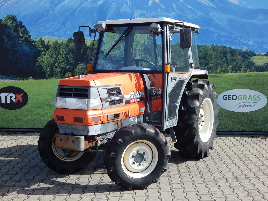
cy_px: 100
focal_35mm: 61
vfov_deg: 24.0
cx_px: 134
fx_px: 472
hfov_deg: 31.7
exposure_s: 1/640
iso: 125
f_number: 4
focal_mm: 10.9
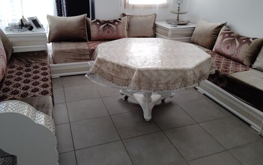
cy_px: 72
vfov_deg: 41.8
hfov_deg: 62.9
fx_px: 215
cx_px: 131
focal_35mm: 30
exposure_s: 1/100
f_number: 1.8
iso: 845
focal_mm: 4.22
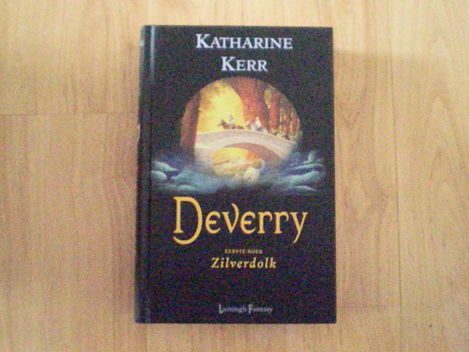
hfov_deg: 49.0
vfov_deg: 37.7
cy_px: 176
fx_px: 515
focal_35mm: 38
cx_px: 234
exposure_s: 1/50
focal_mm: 6.3
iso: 6588
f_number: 3.1
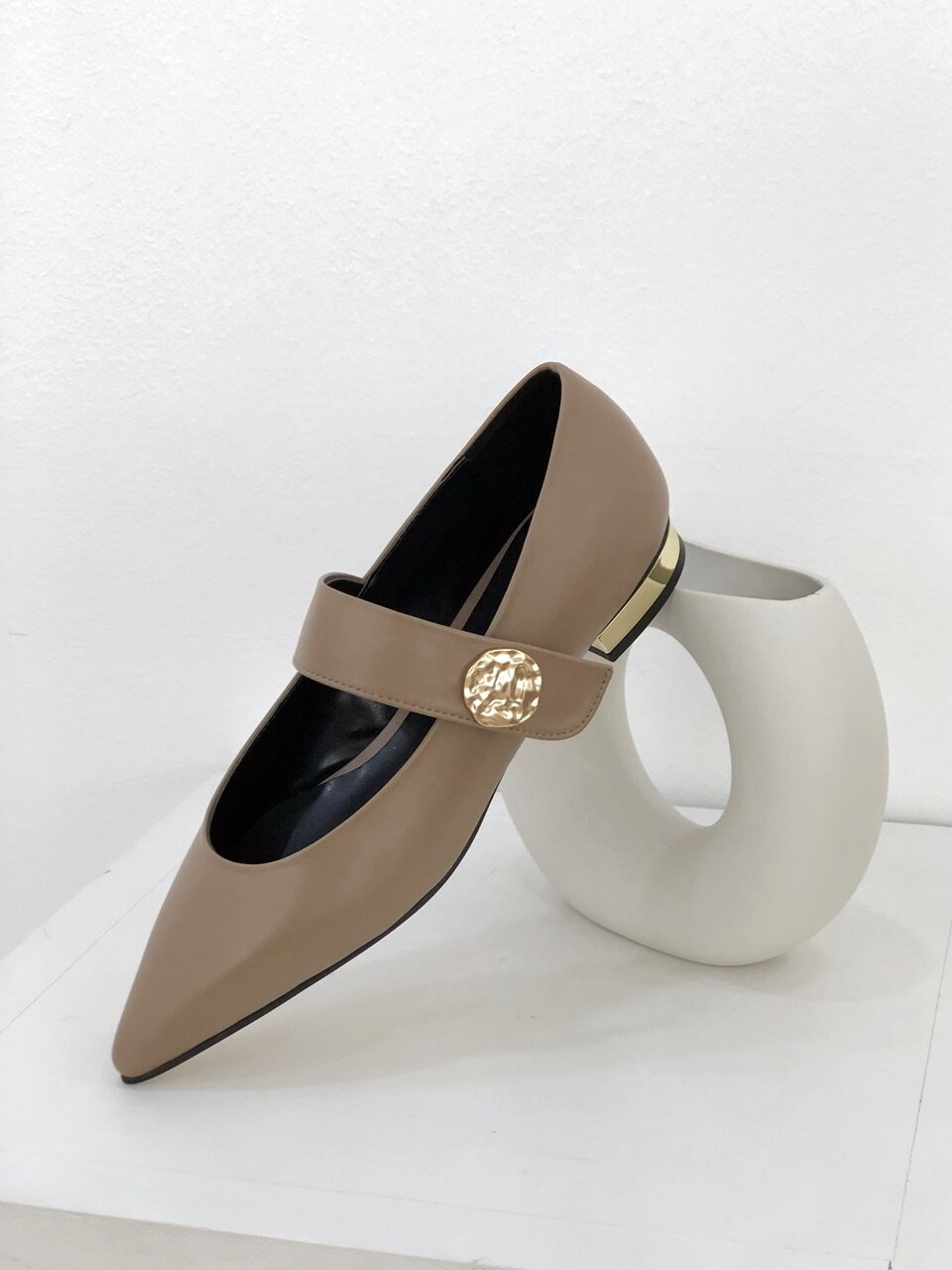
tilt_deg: -16.1
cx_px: 476
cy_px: 635
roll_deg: +0.6
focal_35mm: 57
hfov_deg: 25.7
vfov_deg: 33.8
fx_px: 2090
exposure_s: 1/30
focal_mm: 6.6
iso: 32
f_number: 2.8
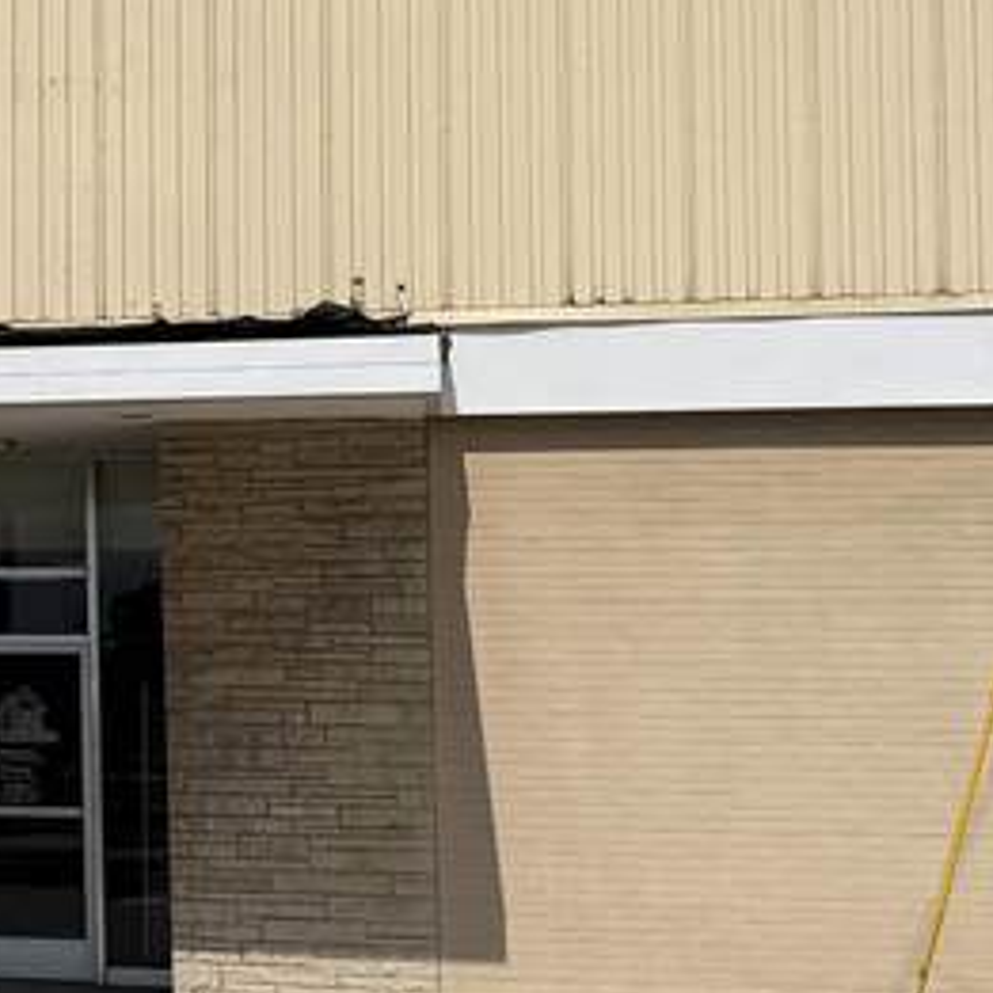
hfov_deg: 15.1
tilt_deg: +4.9
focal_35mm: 104
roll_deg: +0.2
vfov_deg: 16.7
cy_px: 407
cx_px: -639
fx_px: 3375
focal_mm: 6.76
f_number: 1.78
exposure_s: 1/14286
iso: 80
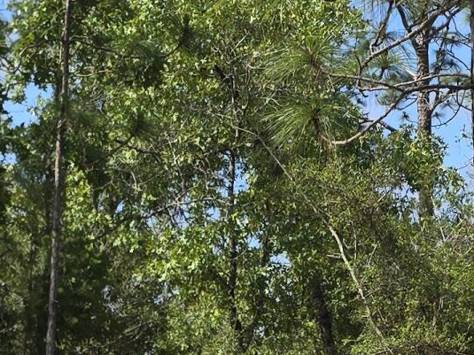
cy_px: 569
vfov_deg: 11.0
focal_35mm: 129
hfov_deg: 15.3
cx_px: 221
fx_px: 1766
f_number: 1.7
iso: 12
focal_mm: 6.3
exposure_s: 1/713
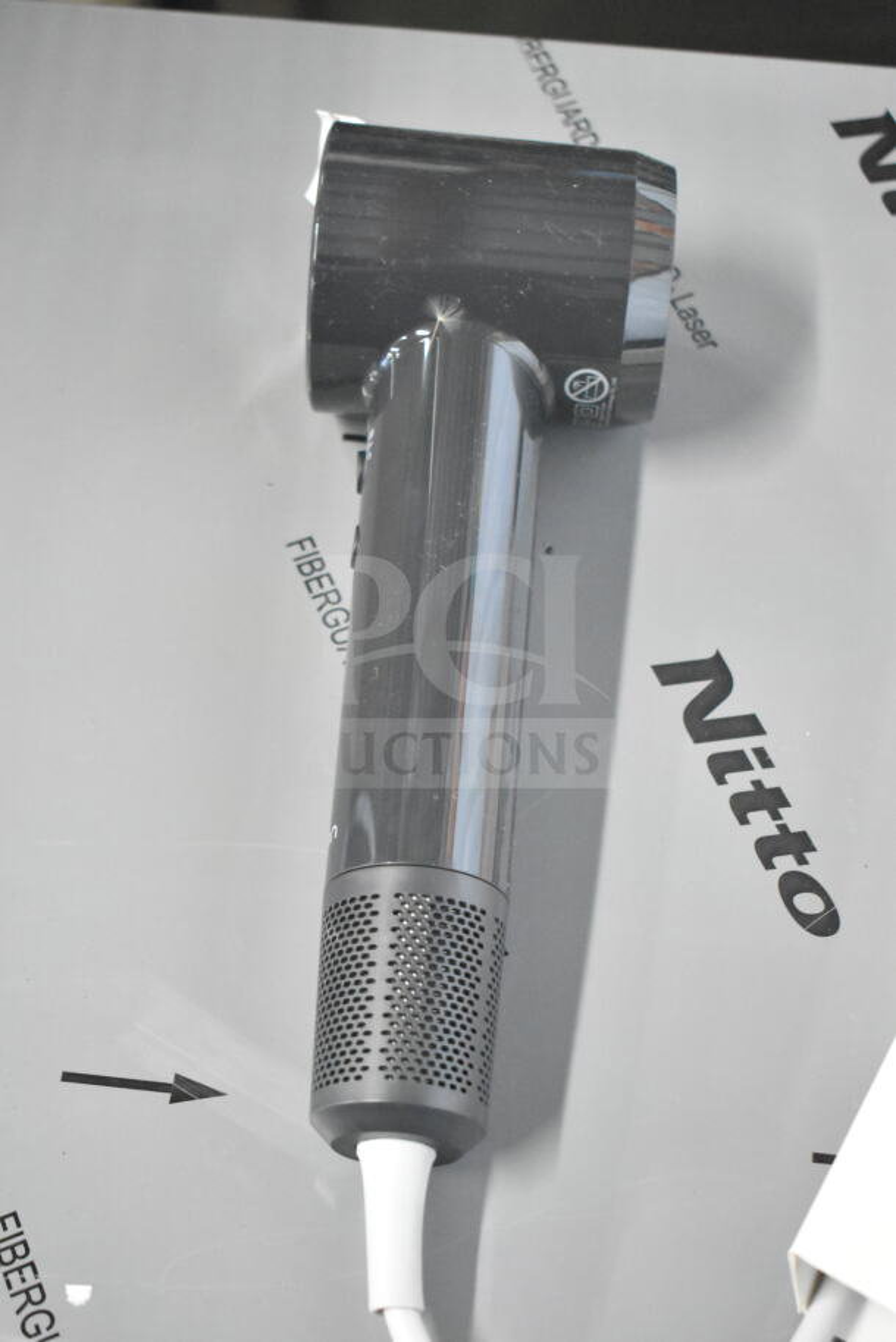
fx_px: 2350
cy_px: 671
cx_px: 448
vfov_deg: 31.9
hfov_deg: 21.6
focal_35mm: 63
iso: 9000
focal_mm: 42
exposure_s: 1/60
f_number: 5
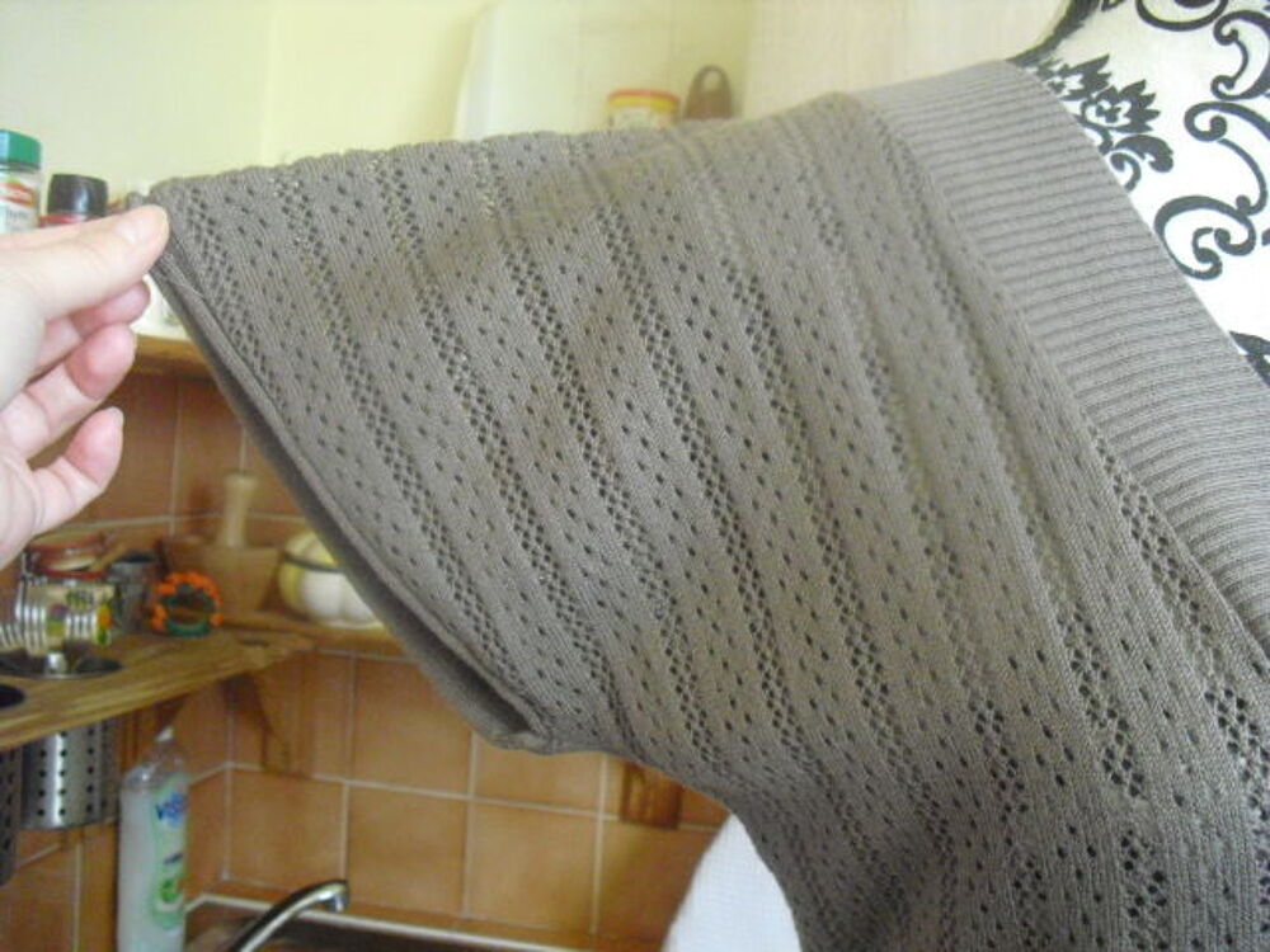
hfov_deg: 51.4
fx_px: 1321
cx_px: 635
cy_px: 476
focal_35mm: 36
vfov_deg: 39.7
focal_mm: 6.3
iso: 800
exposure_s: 1/80
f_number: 3.1
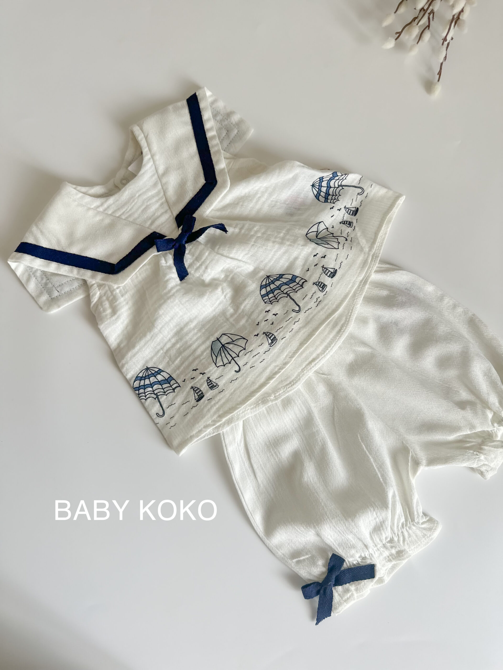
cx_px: 252
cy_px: 335
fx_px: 465
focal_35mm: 24
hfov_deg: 56.8
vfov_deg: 71.6
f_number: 1.8
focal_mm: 6.86
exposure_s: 1/120
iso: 160
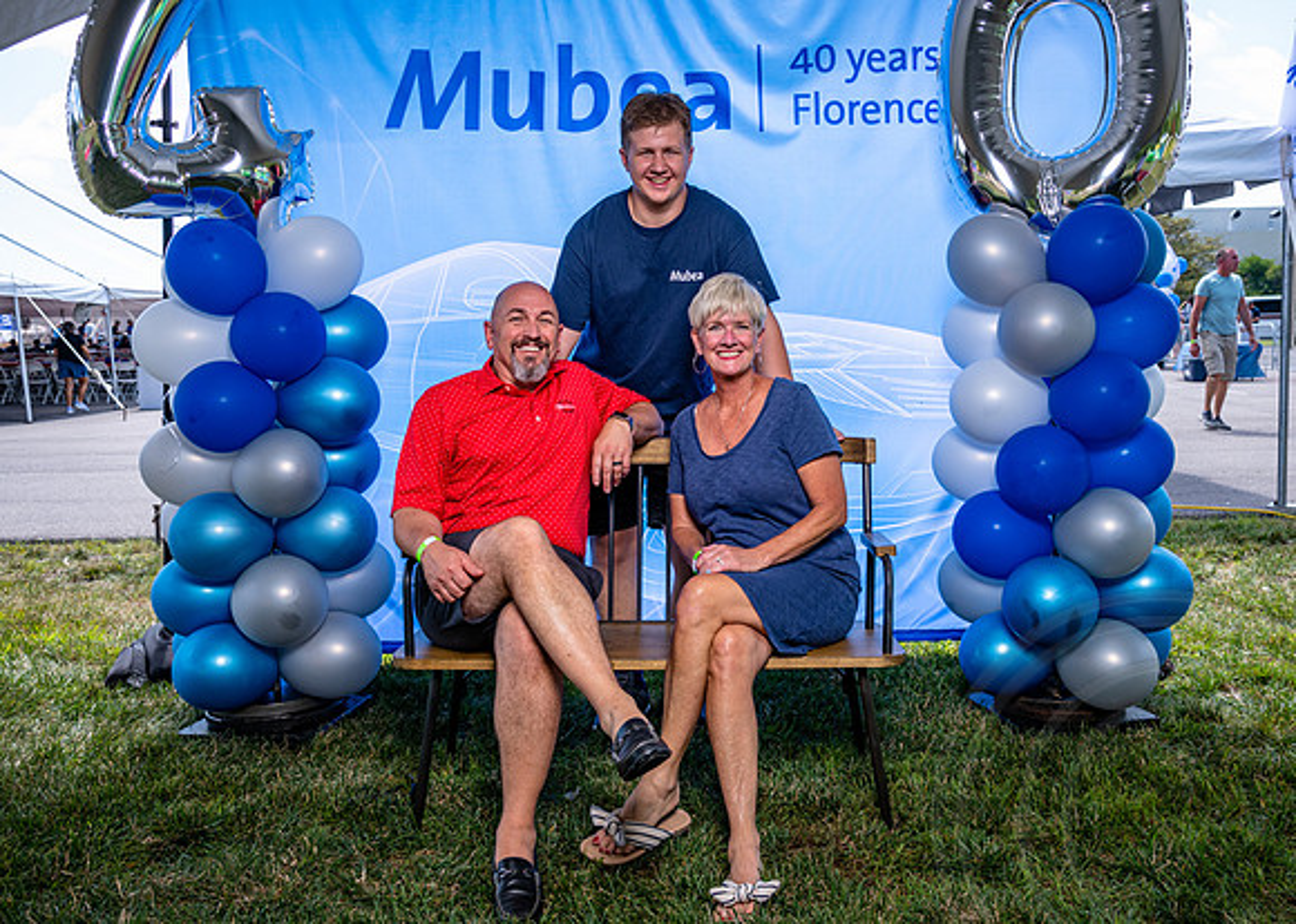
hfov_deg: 53.7
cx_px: 675
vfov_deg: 39.8
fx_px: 1279
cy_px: 459
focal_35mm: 35
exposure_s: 1/250
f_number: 5.6
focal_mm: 32
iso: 200
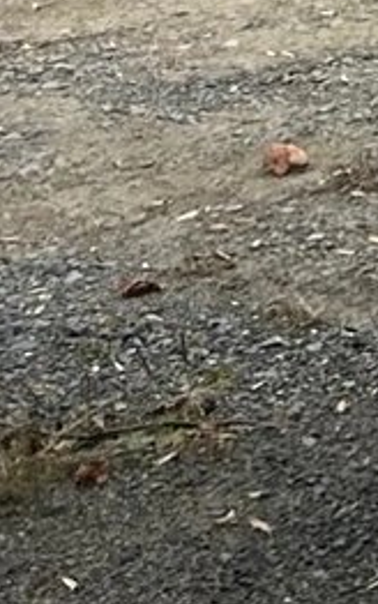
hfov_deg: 5.4
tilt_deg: -0.1
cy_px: -1383
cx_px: 1577
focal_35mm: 210
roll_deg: +1.4
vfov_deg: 8.1
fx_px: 3458
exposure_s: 1/820
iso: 50
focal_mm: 5.7
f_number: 1.5
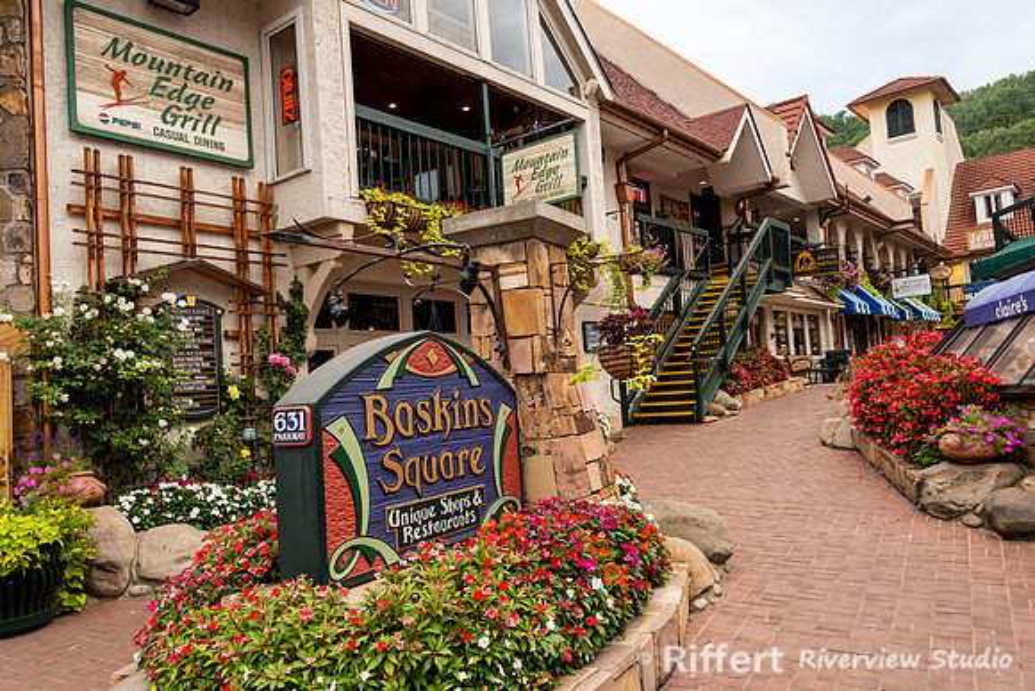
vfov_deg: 46.4
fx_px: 805
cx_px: 518
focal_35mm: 28
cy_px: 346
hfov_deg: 65.5
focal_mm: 28
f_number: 7.1
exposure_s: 1/30
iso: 140
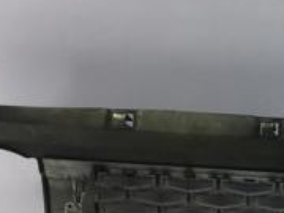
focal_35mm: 103
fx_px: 845
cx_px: 410
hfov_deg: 17.4
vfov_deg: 14.3
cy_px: 158
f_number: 2.2
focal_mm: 4.15
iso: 25
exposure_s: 1/100
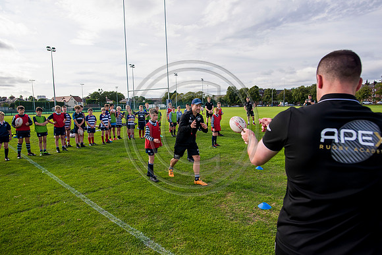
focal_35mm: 20
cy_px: 128
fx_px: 212
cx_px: 191
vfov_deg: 62.0
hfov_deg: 84.0
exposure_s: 1/2000
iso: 250
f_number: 4
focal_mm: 20
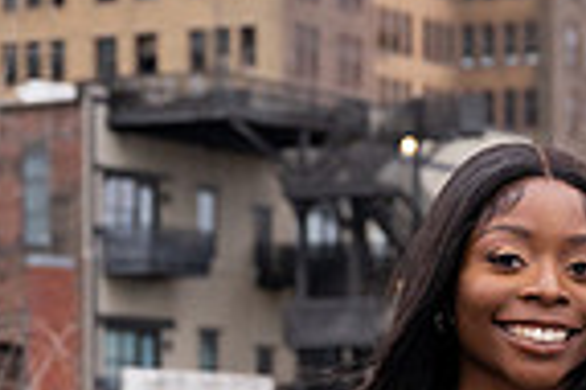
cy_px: 628
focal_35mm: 190
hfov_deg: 10.8
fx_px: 3089
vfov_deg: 7.1
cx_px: 467
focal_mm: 47
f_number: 4
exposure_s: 1/125
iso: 1600
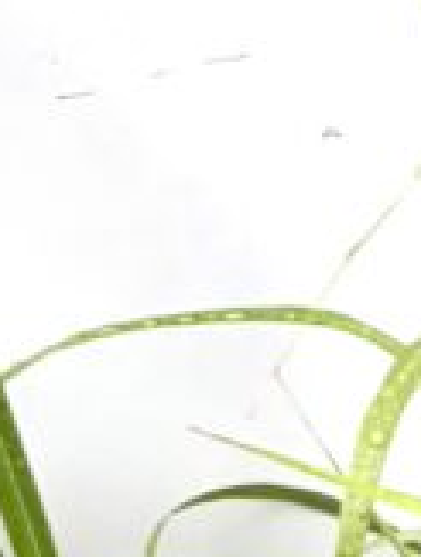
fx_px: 2633
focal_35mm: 163
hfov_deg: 8.8
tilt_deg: -12.4
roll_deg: +0.5
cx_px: 705
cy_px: -1001
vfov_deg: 9.8
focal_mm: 5.96
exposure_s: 1/122
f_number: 1.6
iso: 80
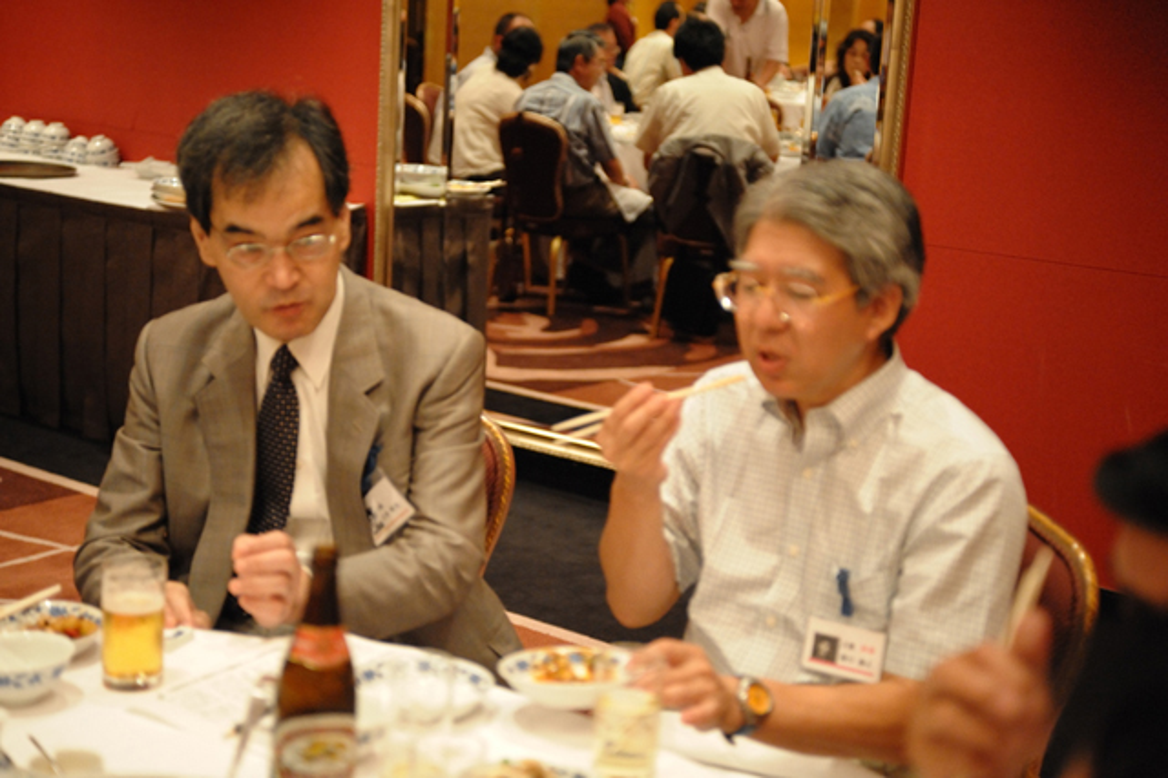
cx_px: 584
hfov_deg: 32.4
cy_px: 389
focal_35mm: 62
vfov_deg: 21.9
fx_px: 2010
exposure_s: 1/125
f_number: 2.8
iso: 5600
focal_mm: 62
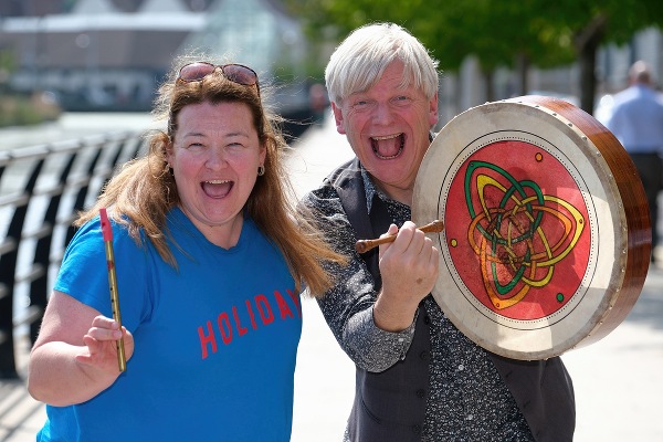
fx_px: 2818
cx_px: 332
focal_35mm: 153
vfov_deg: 9.0
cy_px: 221
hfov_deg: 13.4
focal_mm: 102.2
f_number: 3.6
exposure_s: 1/1900
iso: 400
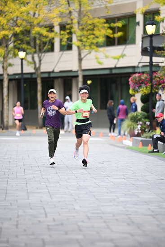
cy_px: 124
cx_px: 82
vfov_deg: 10.3
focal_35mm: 200
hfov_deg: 6.9
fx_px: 1374
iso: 1000
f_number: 2.8
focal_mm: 200
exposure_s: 1/1250
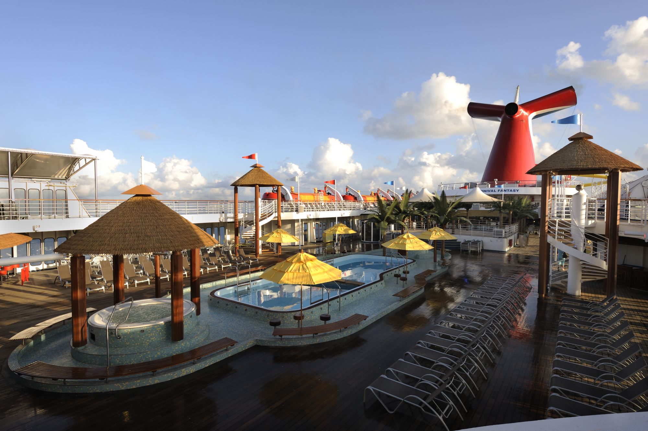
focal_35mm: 19
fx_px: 342
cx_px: 324
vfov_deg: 64.5
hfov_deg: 86.9
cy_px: 216
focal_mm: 19
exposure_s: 1/80
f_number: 11
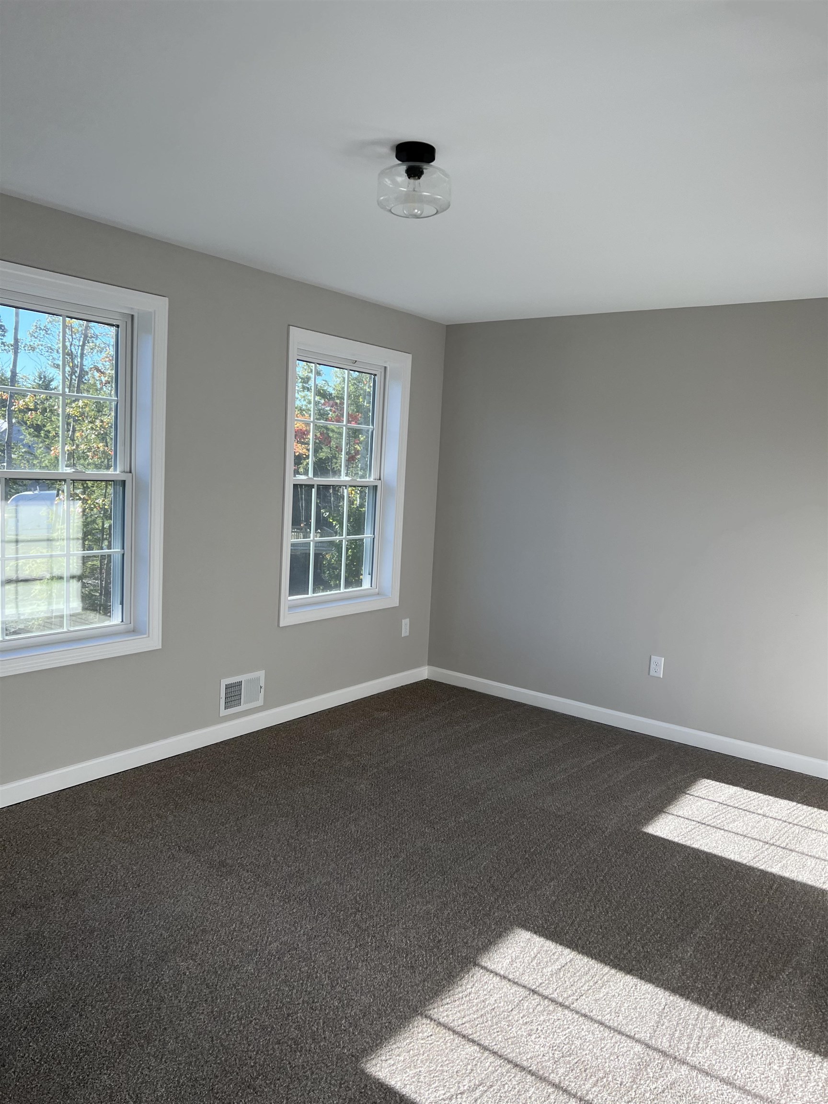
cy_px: 552
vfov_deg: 67.3
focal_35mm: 26
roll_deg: -4.3
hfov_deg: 53.1
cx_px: 414
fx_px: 829
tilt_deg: -5.1
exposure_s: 1/486
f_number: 1.5
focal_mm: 5.7
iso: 50
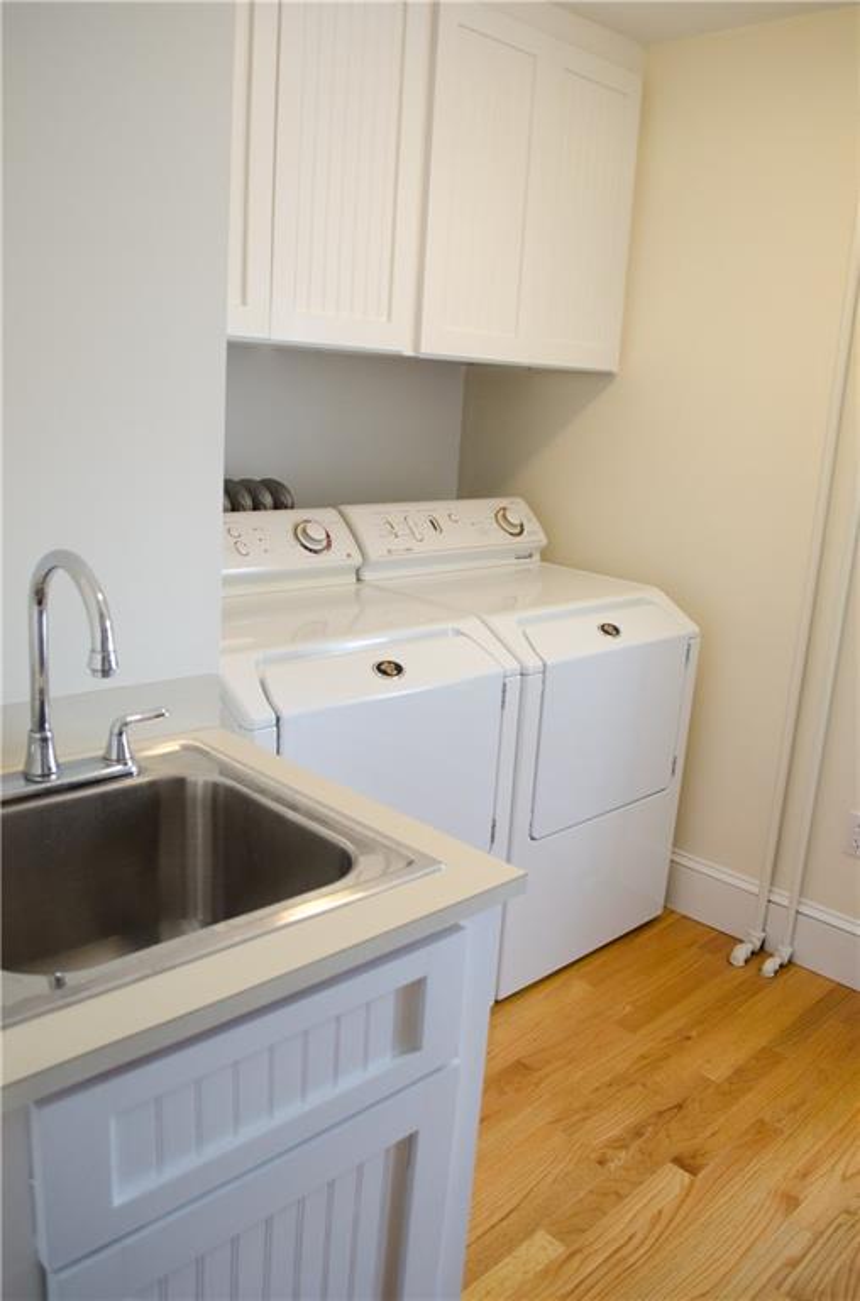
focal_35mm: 27
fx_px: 973
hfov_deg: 47.7
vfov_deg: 67.5
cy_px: 650
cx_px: 430
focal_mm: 18
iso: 720
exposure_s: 1/60
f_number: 4
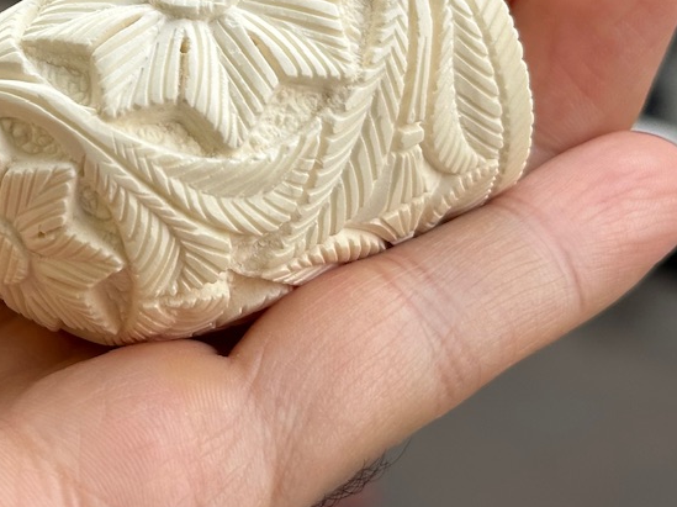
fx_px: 2189
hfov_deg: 17.1
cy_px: -54
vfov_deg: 13.0
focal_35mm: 112
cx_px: -32
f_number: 1.78
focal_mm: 6.86
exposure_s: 1/541
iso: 64
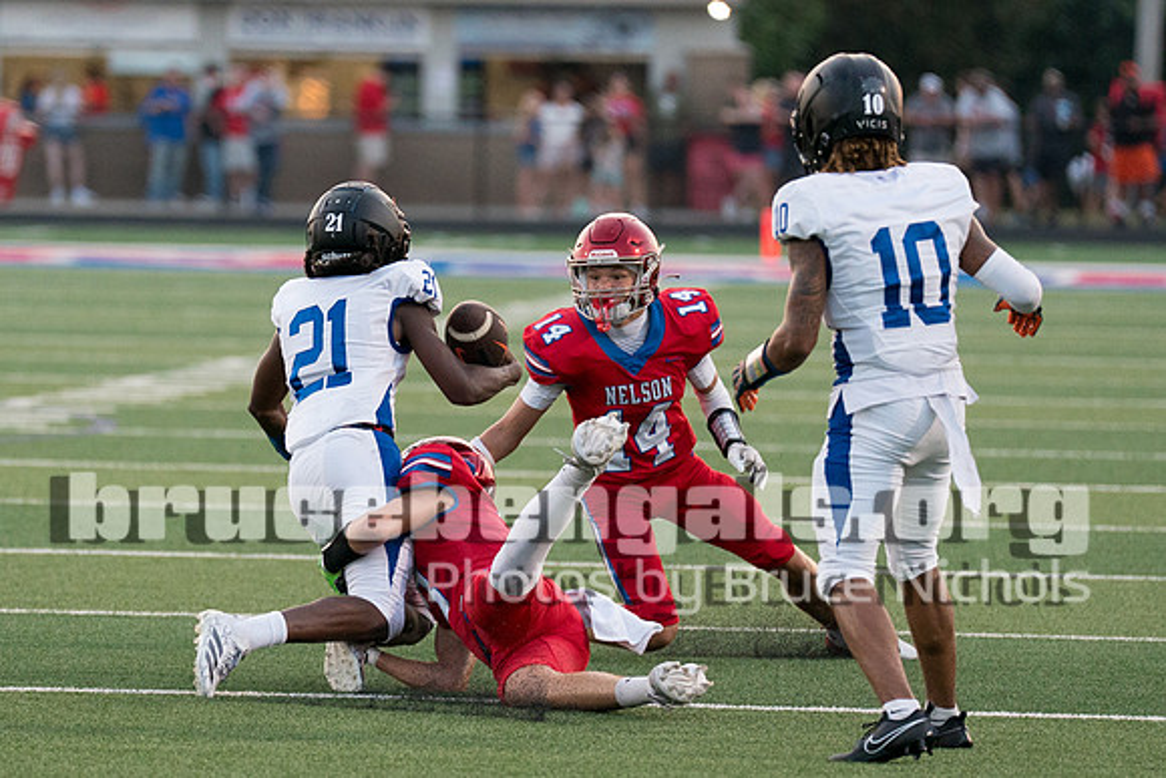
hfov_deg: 5.3
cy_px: 401
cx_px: 431
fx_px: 12688
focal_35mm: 392
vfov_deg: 3.5
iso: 1600
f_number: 2.8
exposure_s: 1/2000
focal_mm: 200
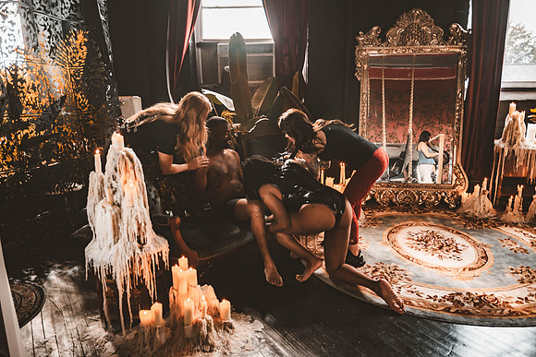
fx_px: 417
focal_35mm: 28
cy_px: 178
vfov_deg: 46.4
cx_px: 268
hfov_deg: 65.5
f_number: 2.8
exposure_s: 1/200
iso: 800
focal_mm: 28
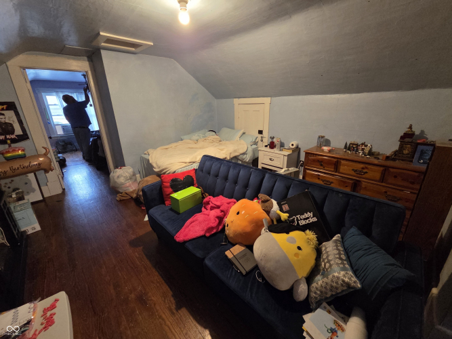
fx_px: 170
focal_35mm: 13
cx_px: 226
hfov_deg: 106.2
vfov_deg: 89.9
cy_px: 170
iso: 1250
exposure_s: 1/60
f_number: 2.2
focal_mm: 2.2
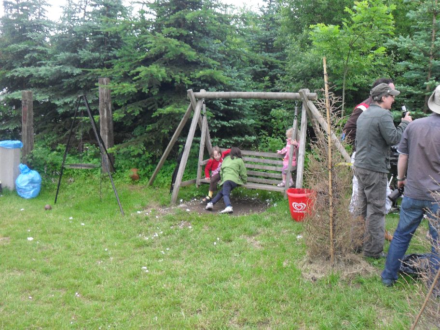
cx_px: 220
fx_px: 445
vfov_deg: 40.7
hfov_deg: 52.6
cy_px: 165
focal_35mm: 35
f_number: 2.8
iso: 100
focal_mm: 6.2
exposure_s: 1/45
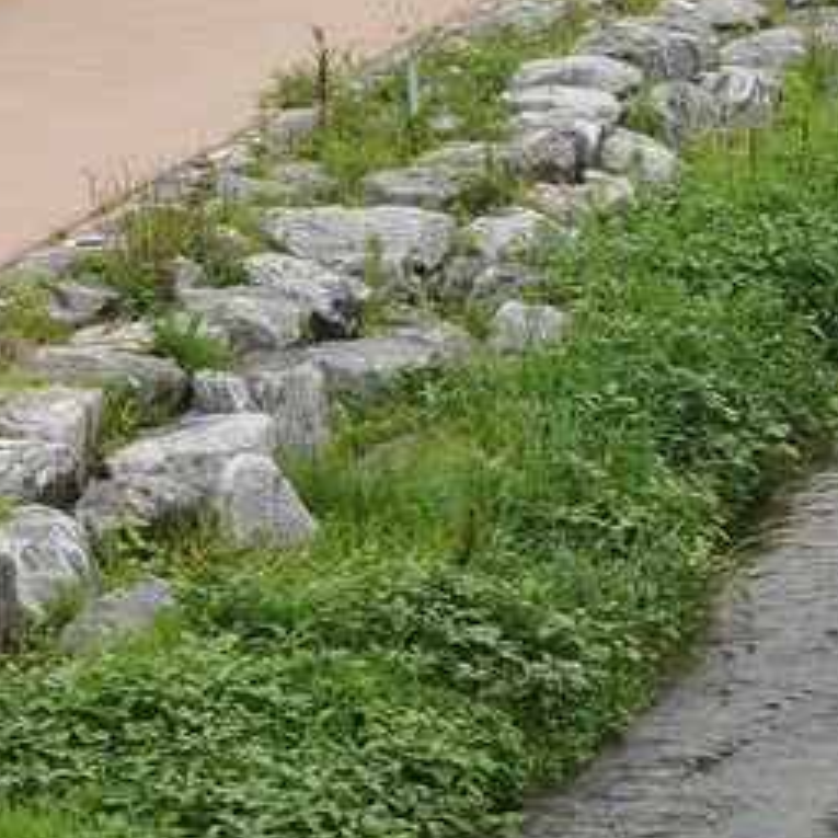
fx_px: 6382
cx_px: 969
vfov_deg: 7.5
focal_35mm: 233
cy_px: -99
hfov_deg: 7.5
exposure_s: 1/160
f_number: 9
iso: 400
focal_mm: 35
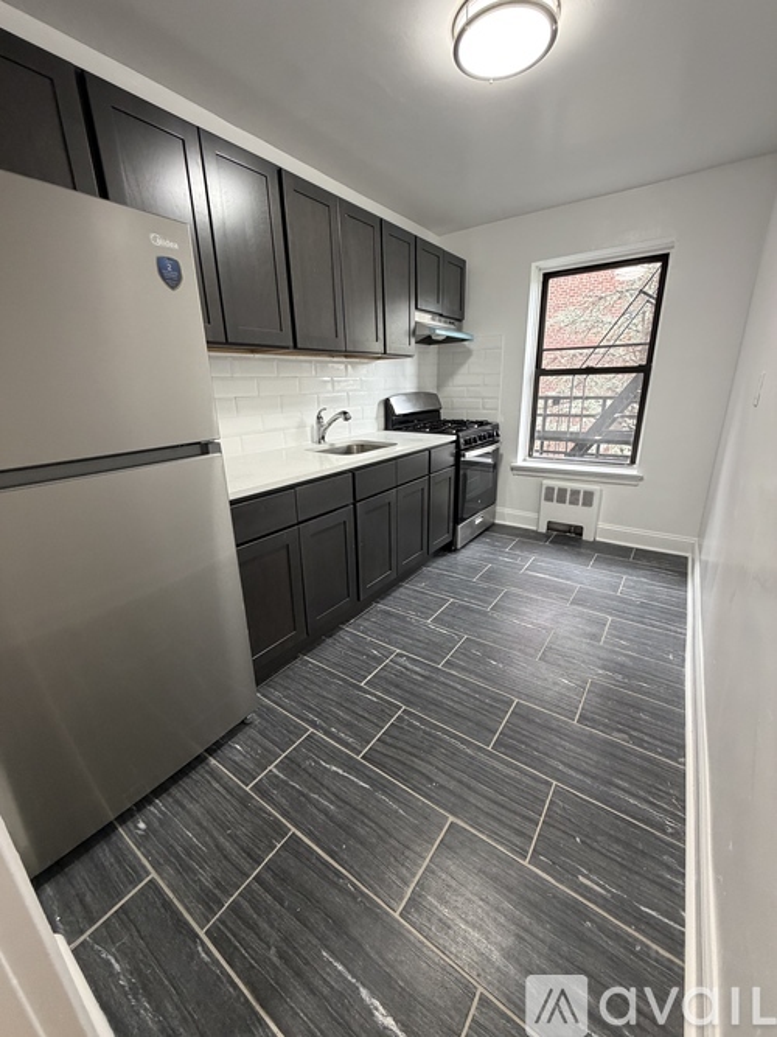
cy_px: 518
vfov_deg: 102.1
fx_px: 419
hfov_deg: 85.7
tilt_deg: -17.4
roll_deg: +1.8
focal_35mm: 14
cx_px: 388
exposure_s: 1/60
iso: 320
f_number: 2.2
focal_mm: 2.22
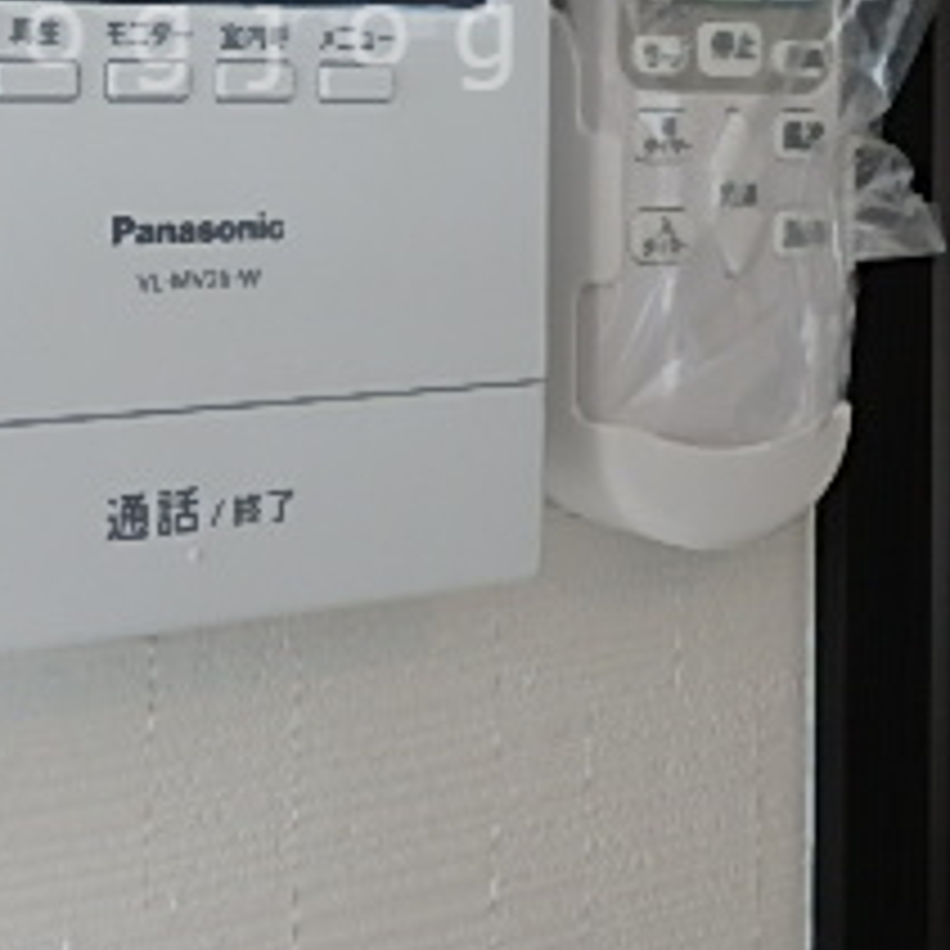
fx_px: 2080
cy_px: 36
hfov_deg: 25.4
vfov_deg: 24.7
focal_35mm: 67
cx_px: 230
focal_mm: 4.5
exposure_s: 1/80
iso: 125
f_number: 3
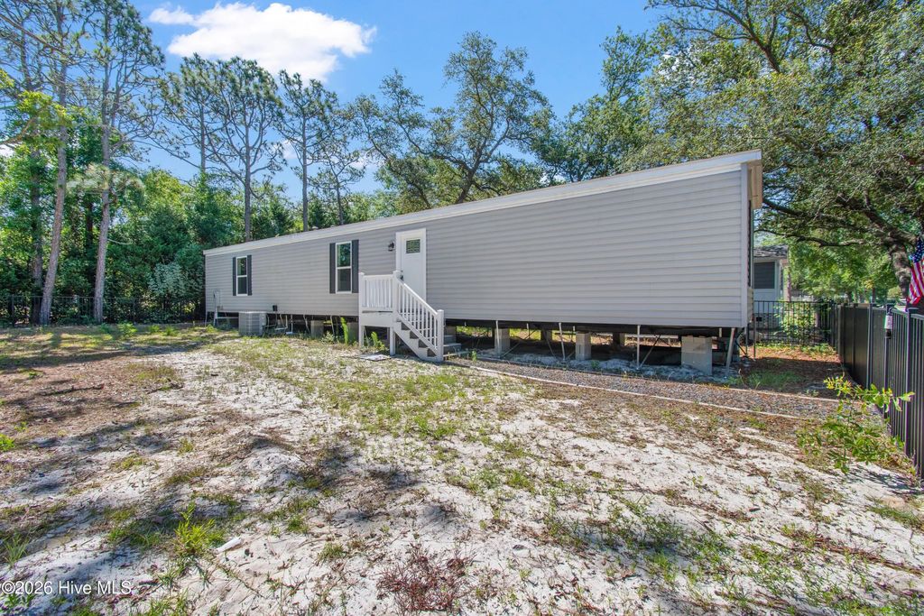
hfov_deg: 100.4
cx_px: 462
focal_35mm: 15
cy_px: 308
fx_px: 385
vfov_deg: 77.3
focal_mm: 10
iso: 100
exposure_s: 1/250
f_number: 8
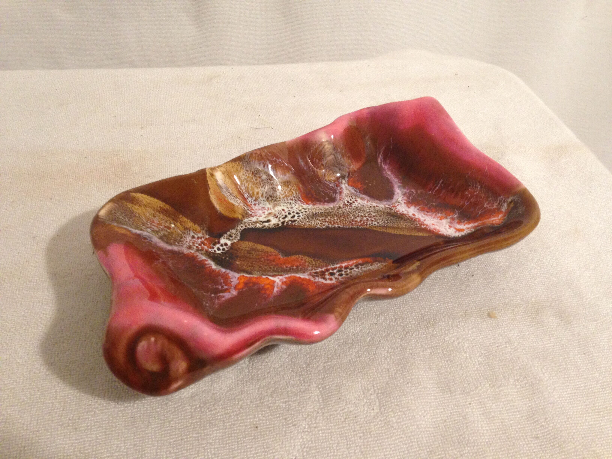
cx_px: 306
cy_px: 230
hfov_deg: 55.4
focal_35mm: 33
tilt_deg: -40.2
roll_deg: -0.9
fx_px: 583
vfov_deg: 42.9
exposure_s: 1/20
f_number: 2.4
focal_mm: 4.12
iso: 250
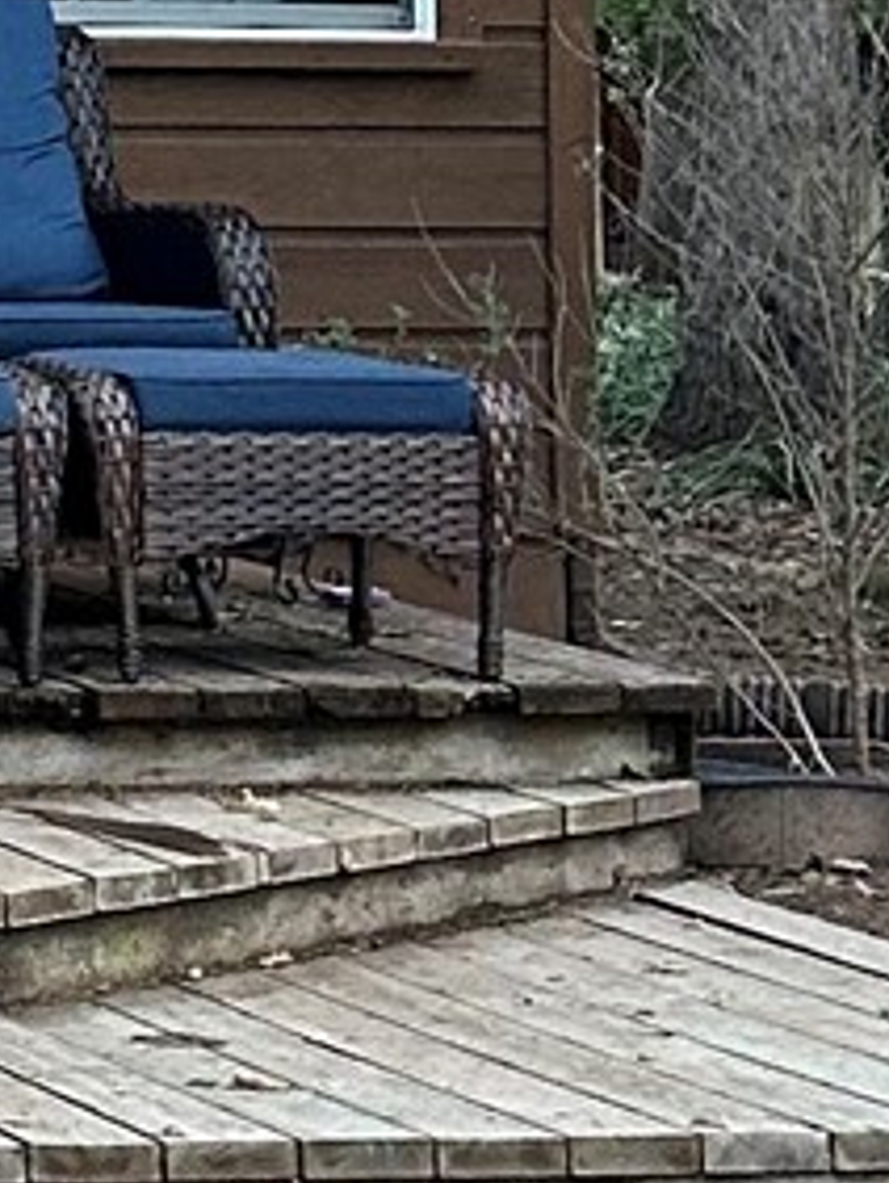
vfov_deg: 11.1
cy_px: -268
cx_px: -1342
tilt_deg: +3.8
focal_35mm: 174
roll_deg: -1.3
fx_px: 5949
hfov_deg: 7.8
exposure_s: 1/65
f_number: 1.78
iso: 250
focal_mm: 6.86
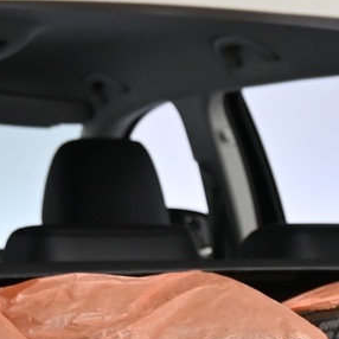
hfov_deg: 12.9
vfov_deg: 12.5
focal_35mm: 134
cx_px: 322
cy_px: 493
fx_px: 1480
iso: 560
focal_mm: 18.5
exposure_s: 1/30
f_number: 3.8
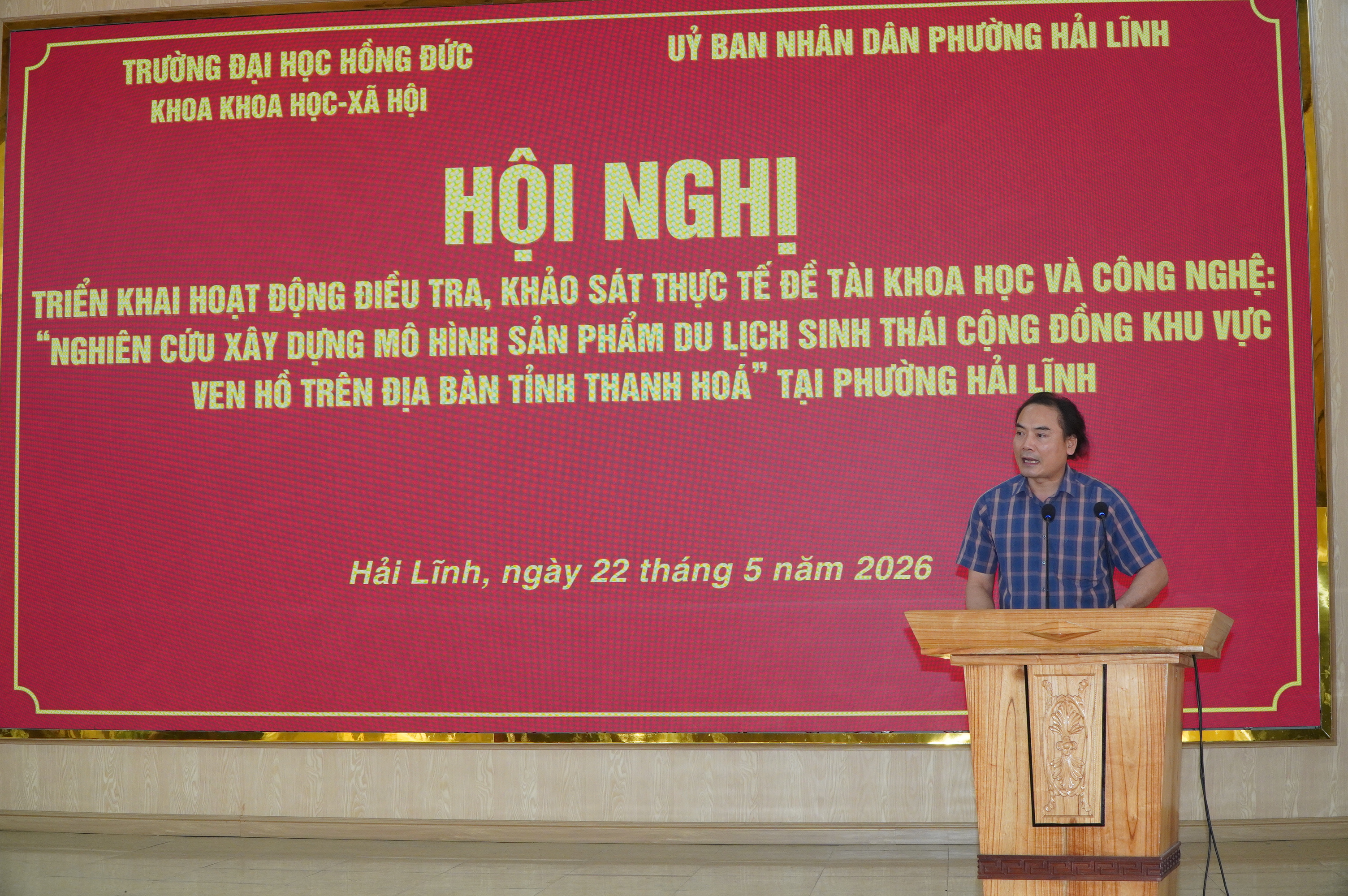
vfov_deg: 25.7
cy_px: 448
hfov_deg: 37.9
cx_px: 674
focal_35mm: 52
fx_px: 1964
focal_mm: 35
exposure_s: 1/60
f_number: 9
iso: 1250
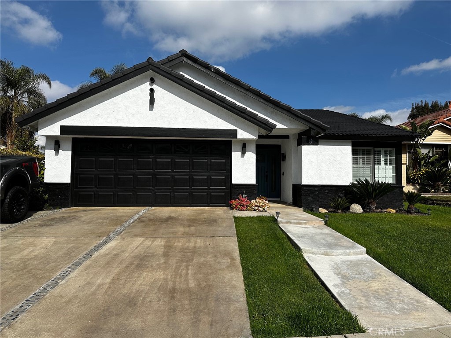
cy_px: 169
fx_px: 313
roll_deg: -0.9
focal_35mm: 24
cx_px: 226
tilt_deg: +1.6
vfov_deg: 56.8
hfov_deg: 71.6
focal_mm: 6.86
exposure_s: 1/7576
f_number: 1.78
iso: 80
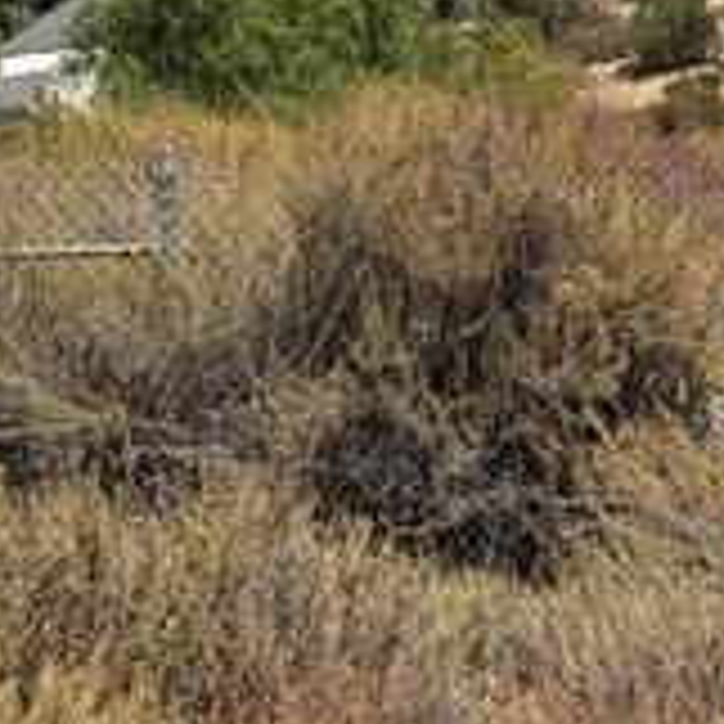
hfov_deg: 24.7
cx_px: 751
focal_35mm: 66
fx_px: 1562
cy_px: 106
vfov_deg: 25.5
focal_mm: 6.76
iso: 80
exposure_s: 1/4608
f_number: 1.78
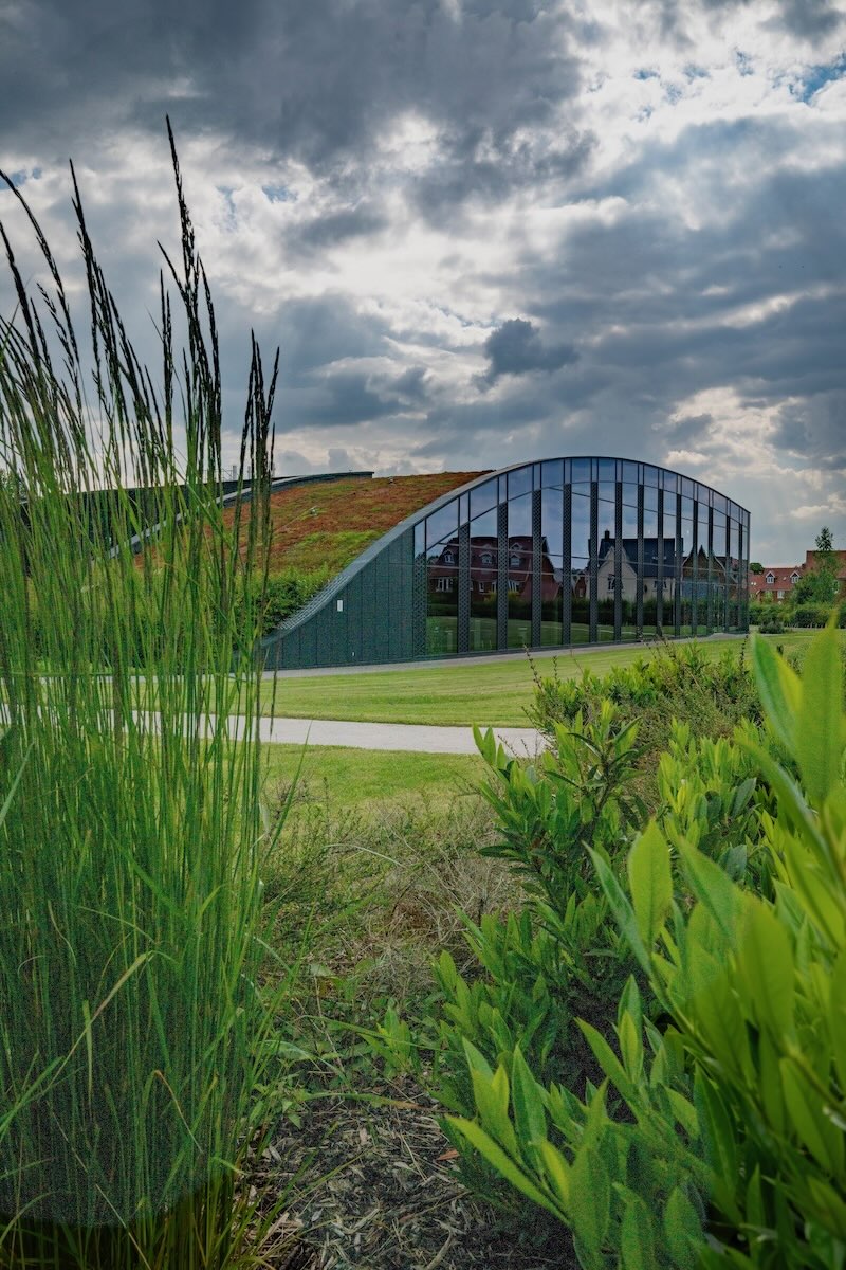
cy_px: 635
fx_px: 1057
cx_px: 423
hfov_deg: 43.6
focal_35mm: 30
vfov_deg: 61.9
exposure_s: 1/3200
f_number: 13
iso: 400
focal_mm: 30
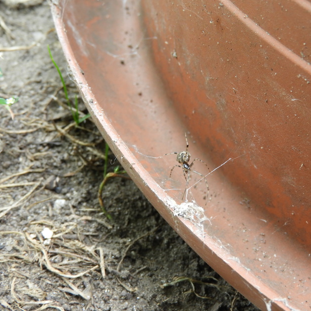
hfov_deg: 28.5
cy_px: 156
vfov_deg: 28.6
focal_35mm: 60
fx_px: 610
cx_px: 191
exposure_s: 1/30
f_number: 4
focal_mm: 9
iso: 160
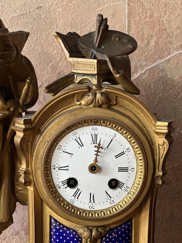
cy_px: 122
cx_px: 91
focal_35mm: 77
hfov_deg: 19.1
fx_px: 540
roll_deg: -0.3
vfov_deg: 25.3
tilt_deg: -2.2
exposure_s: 1/33
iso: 200
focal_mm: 9
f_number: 2.8
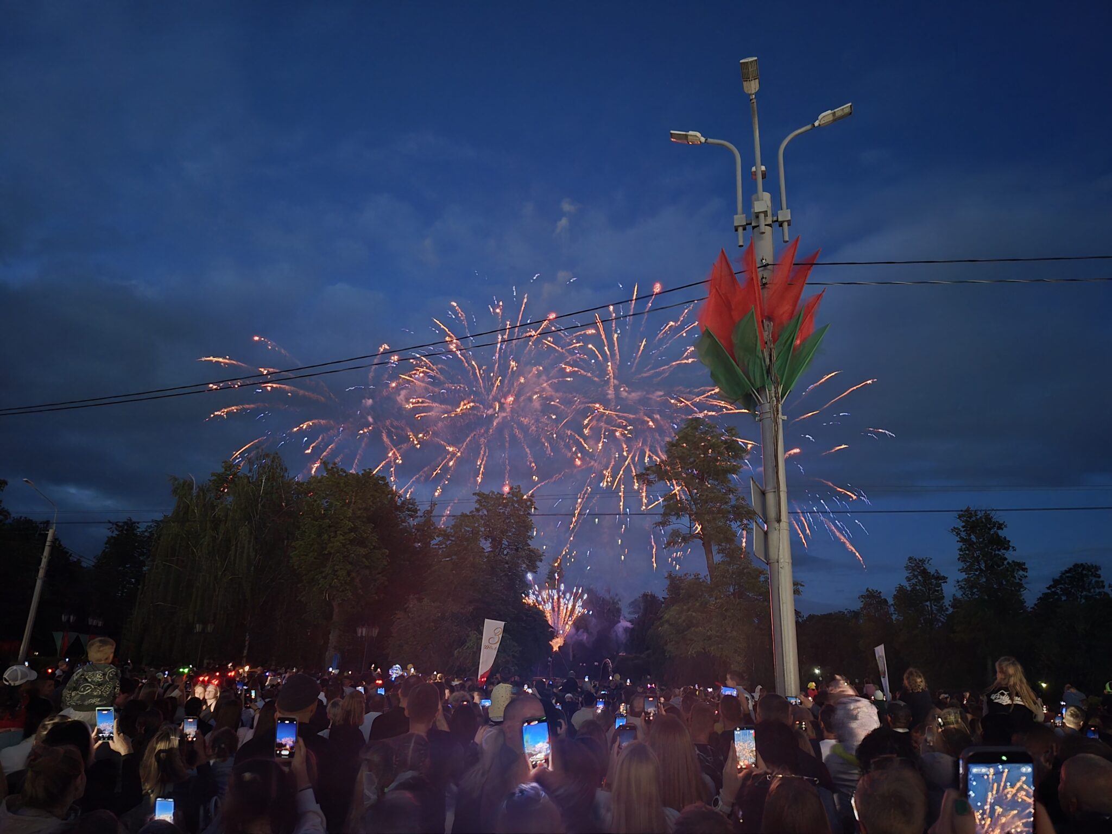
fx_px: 739
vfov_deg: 58.9
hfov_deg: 73.9
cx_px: 556
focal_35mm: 23
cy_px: 417
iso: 2000
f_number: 1.8
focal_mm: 5.4
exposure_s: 1/25
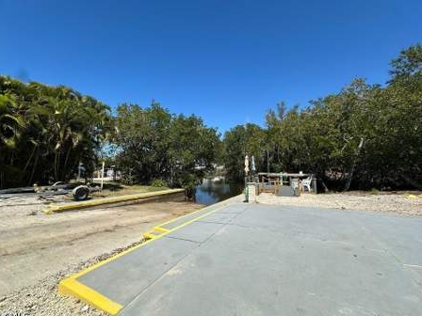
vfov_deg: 81.7
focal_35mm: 15
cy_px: 154
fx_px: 183
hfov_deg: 98.1
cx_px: 200
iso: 40
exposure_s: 1/2132
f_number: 2.2
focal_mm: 2.22
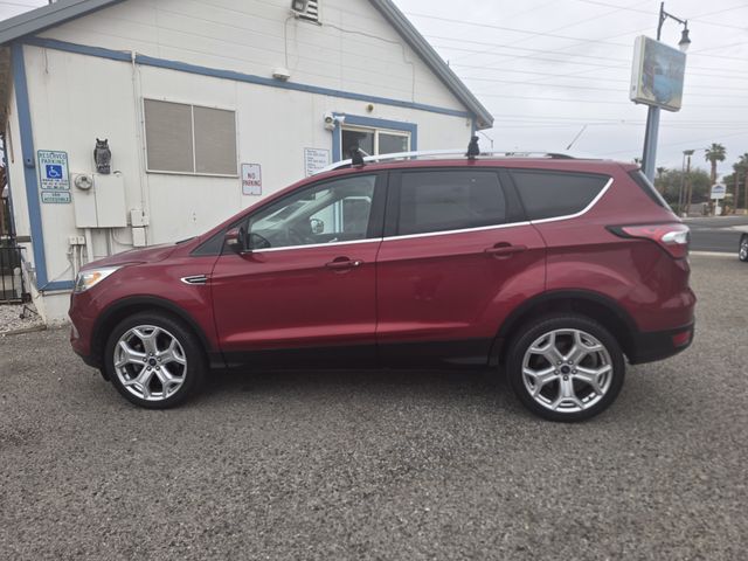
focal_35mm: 23
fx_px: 497
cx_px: 374
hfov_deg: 73.9
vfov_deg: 58.9
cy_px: 280
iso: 80
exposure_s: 1/1864
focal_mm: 6.3
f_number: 1.7
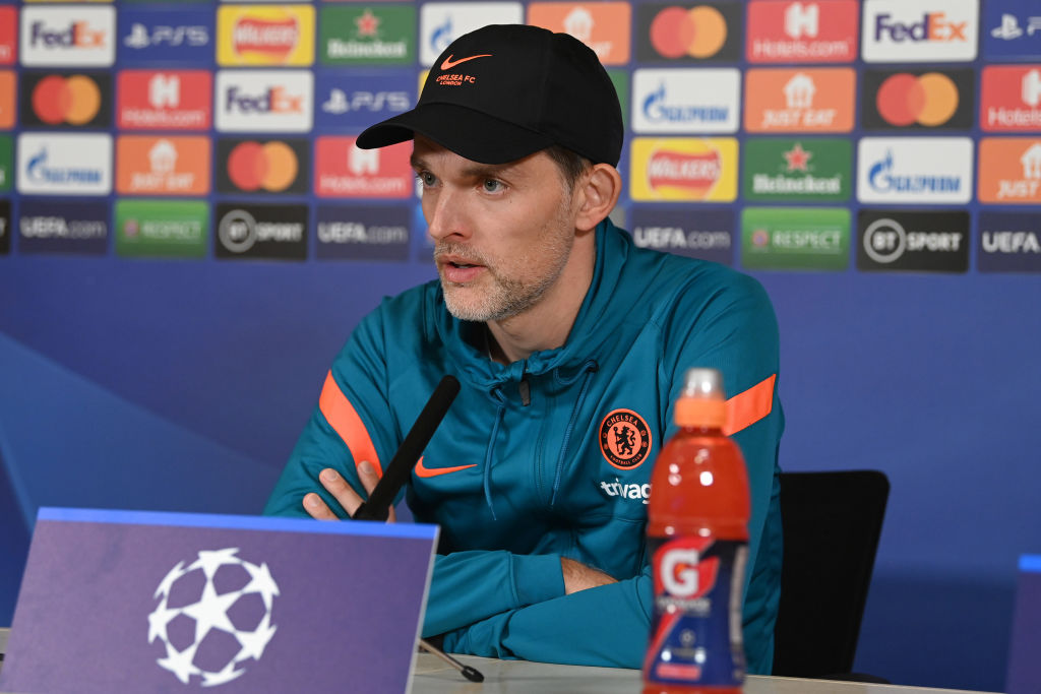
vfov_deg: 13.0
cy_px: 347
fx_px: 3036
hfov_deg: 19.5
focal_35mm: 105
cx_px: 520
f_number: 4
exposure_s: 1/500
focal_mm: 105
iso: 3200
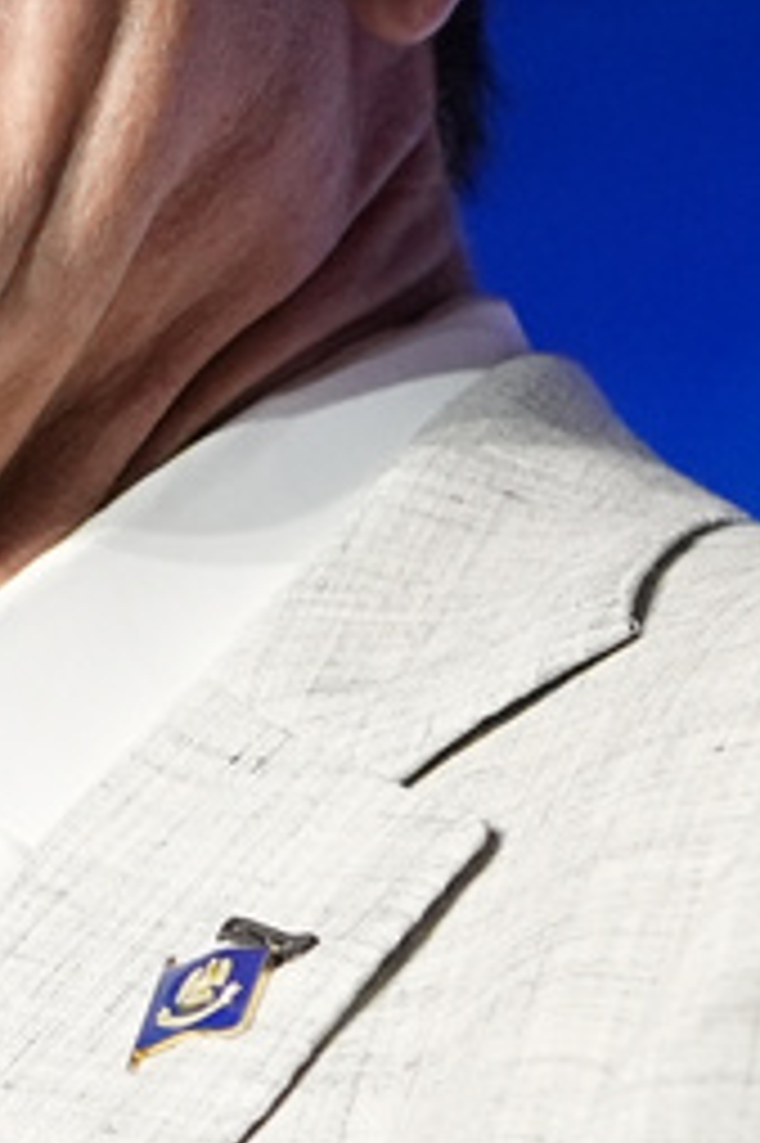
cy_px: 4
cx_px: -306
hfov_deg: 3.2
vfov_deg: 4.9
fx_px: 13444
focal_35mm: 424
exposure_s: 1/1000
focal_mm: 70
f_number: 2.8
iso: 3200
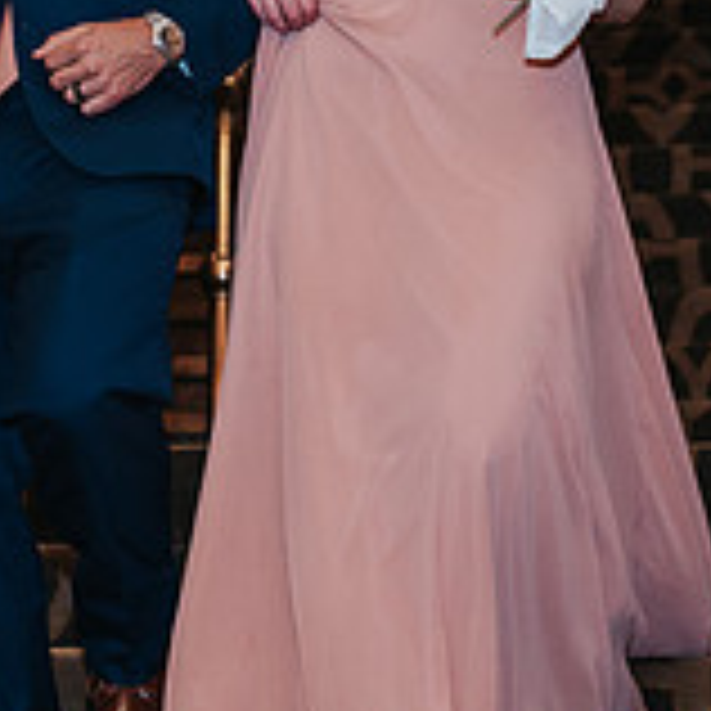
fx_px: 3927
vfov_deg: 10.2
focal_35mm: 169
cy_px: -159
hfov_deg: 10.3
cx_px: 305
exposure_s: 1/200
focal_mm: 50
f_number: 3.2
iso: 1000
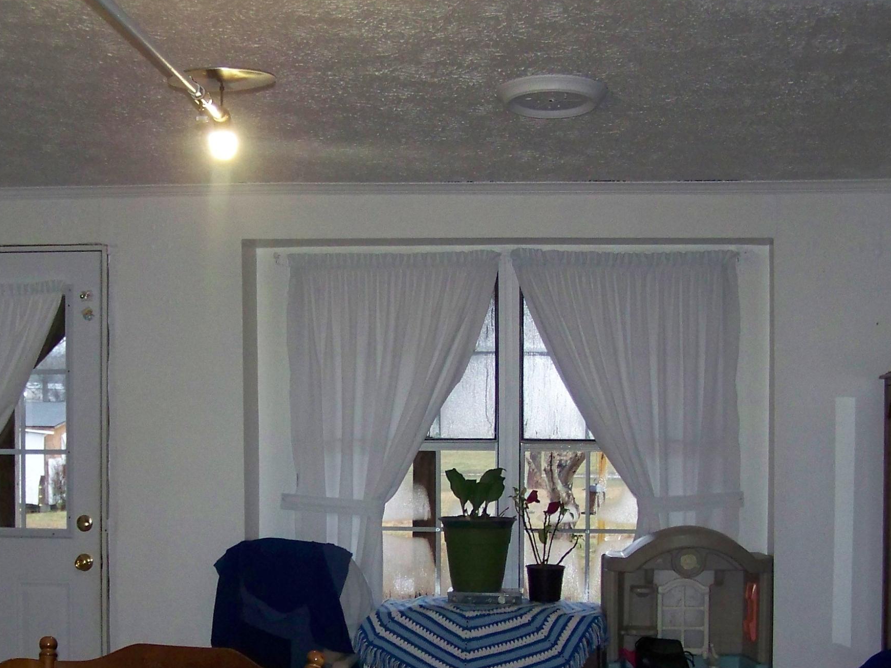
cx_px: 298
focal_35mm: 66
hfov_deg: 29.2
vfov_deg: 22.0
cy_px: 532
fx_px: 1699
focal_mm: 6.3
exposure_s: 1/30
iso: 200
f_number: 2.8
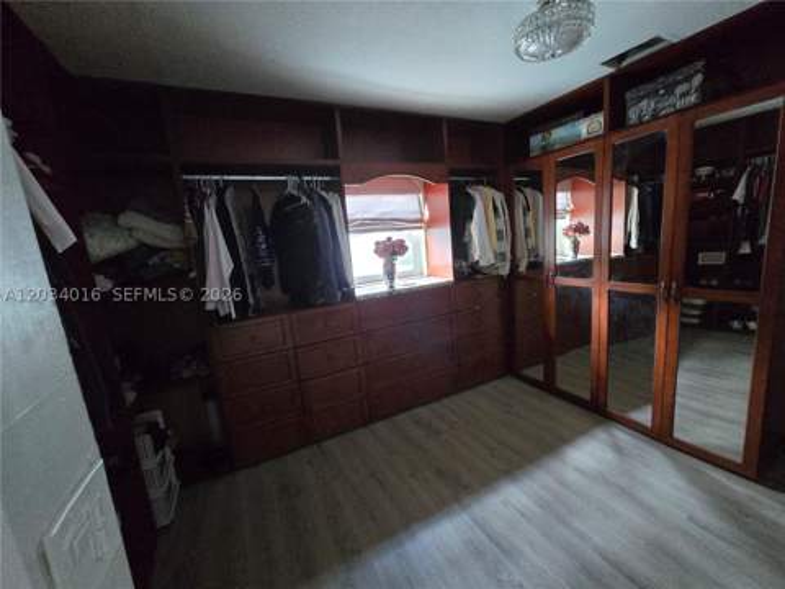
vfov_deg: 89.9
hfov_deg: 106.2
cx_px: 392
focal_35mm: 13
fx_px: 295
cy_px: 294
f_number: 2.2
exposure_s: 1/40
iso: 1250
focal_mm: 2.2
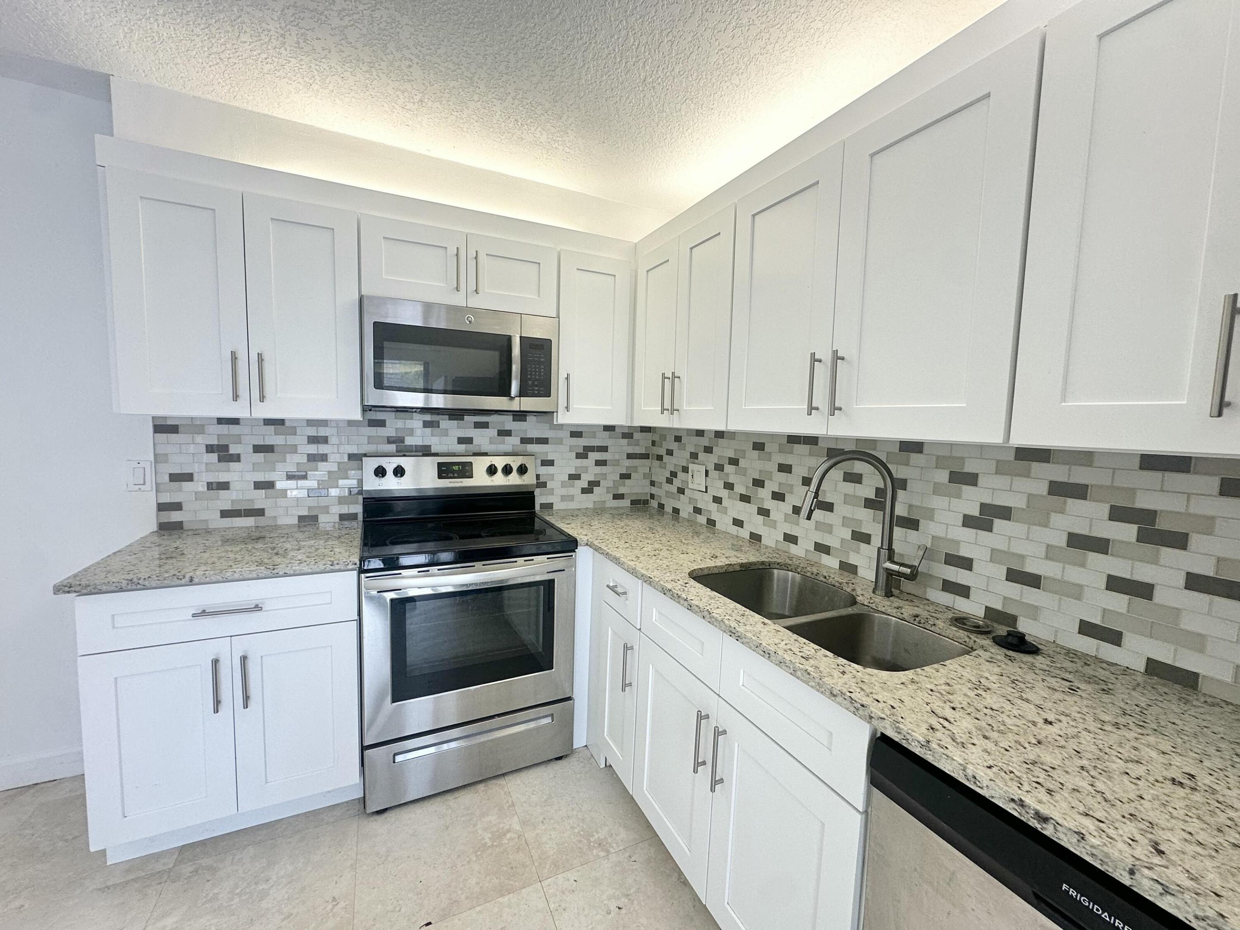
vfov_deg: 85.7
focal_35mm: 14
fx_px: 502
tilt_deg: -4.7
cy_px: 465
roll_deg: -1.6
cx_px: 620
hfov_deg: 102.1
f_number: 2.2
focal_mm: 2.22
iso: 125
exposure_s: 1/120
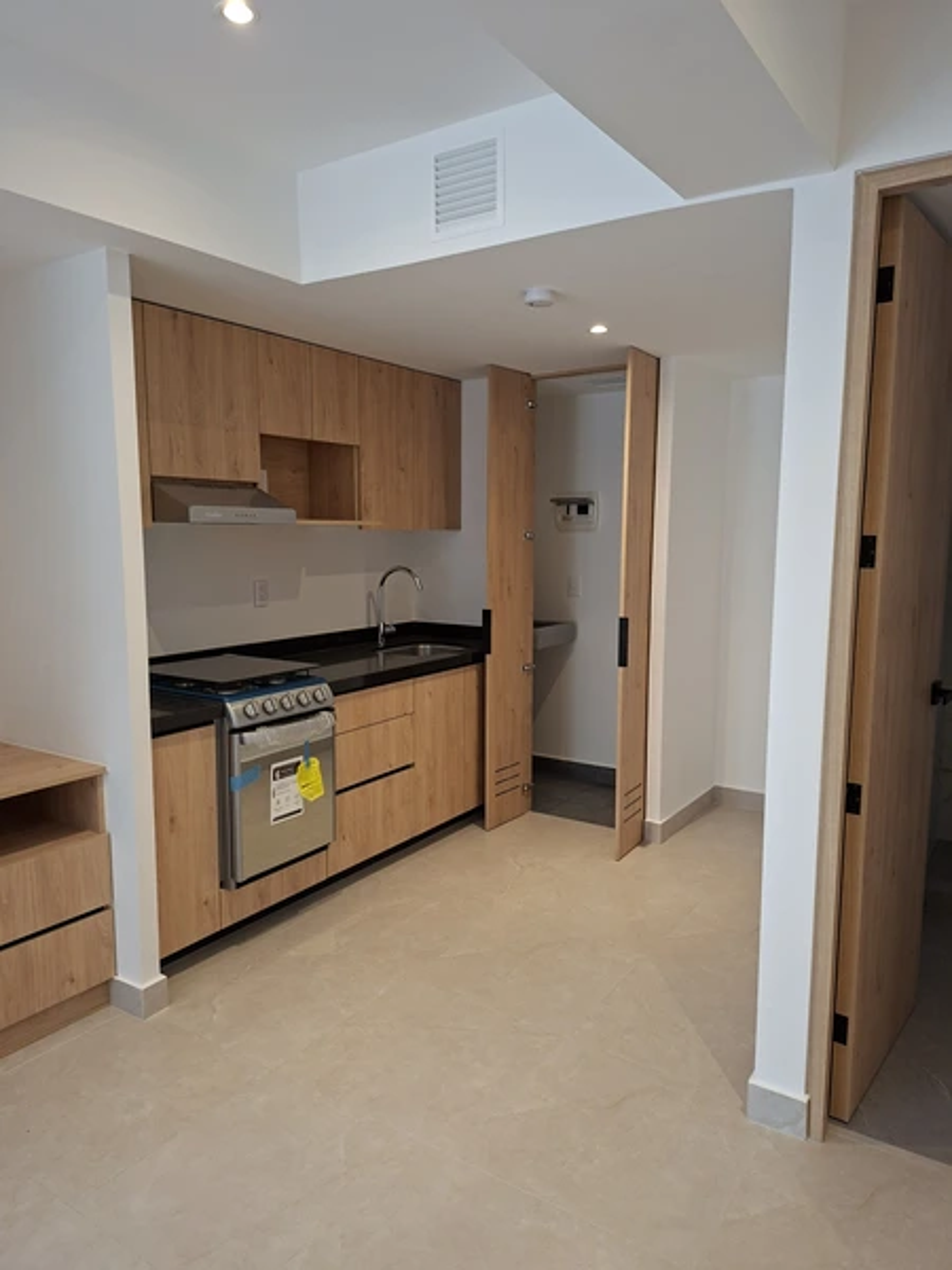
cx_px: 476
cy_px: 635
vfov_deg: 73.9
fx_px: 843
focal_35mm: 23
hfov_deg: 58.9
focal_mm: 5.54
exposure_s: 1/60
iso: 250
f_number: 1.8
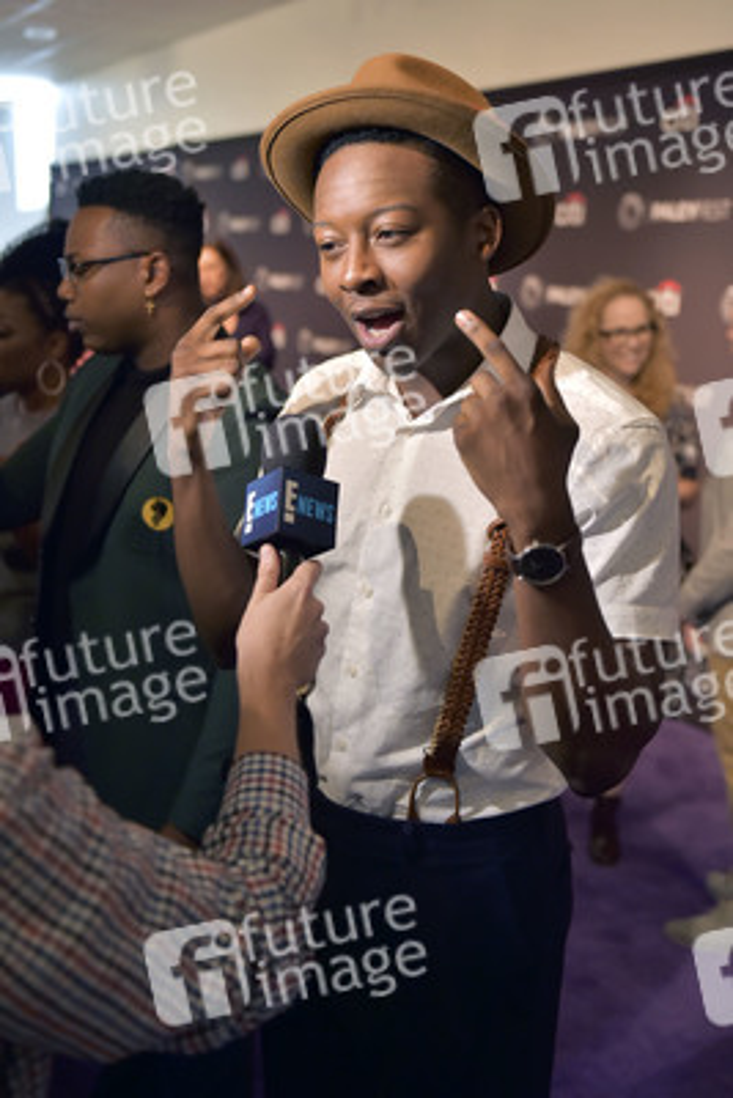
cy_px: 549
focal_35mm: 38
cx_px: 366
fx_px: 1159
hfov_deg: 35.1
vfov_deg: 50.7
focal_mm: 38
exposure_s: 1/125
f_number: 2.8
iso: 800
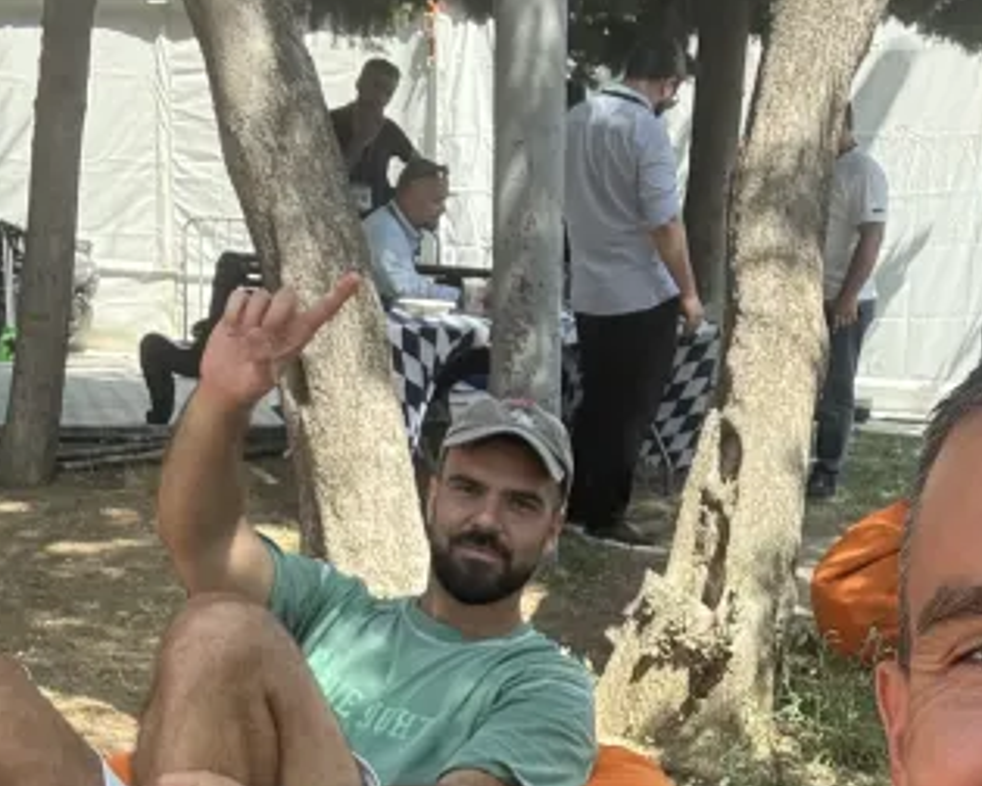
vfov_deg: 25.5
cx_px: 630
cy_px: 604
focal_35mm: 59
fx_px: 1715
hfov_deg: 31.8
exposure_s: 1/243
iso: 40
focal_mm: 2.69
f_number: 1.9
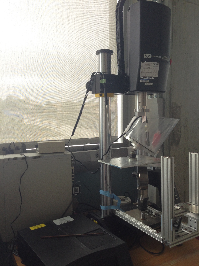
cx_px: 100
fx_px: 253
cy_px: 133
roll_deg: +1.4
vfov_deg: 55.4
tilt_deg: -4.4
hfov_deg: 42.9
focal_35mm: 33
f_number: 2.4
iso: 64
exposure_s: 1/20
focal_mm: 4.12
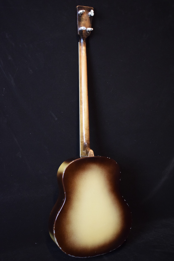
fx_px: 294
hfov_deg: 33.0
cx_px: 87
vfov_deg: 47.9
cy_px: 130
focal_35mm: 40
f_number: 4
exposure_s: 1/30
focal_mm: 27
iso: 2200
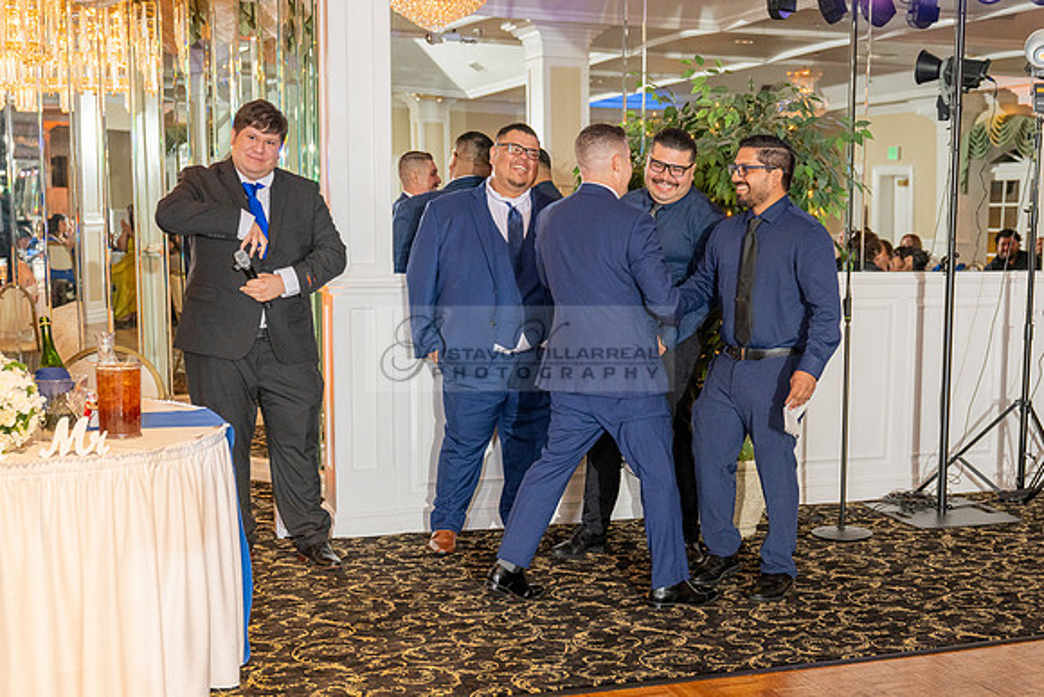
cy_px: 417
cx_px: 624
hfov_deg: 40.1
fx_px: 1423
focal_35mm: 49
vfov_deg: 27.5
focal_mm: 41
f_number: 3.2
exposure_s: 1/160
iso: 640
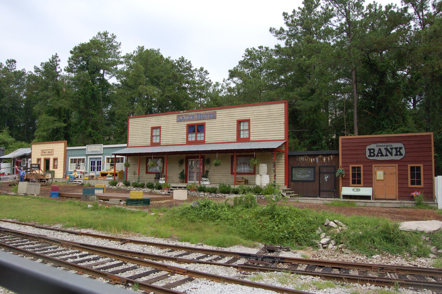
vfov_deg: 47.8
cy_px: 147
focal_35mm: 27
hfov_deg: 67.4
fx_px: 331
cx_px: 221
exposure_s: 1/400
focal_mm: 18
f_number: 10
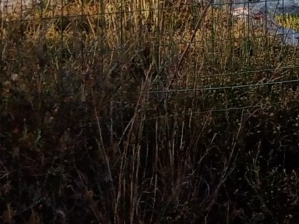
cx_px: 675
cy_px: -193
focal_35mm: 150
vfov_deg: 9.4
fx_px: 1296
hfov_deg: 11.3
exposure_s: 1/810
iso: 113
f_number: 1.8
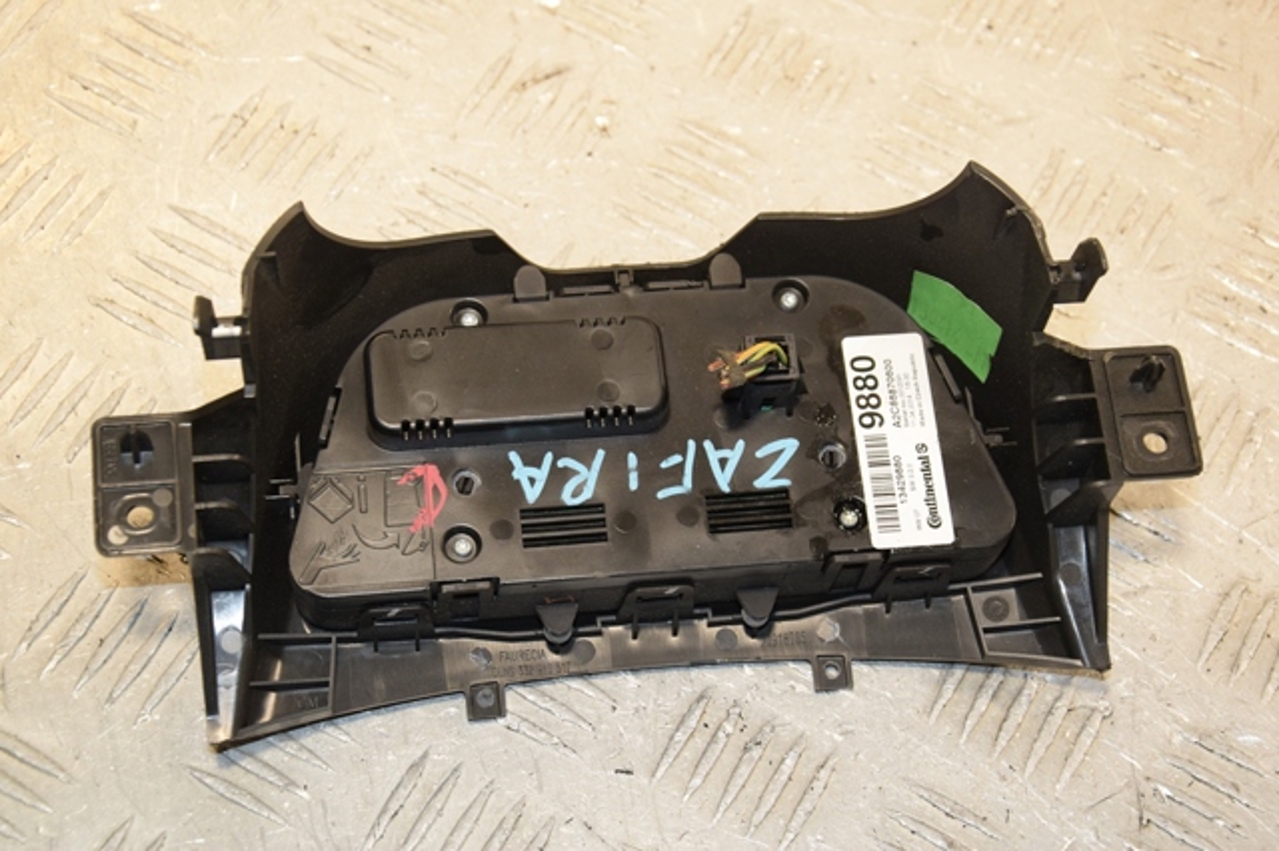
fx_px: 2663
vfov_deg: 18.2
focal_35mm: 75
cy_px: 426
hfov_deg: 27.0
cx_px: 640
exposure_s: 1/200
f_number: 7.1
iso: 800
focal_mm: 50
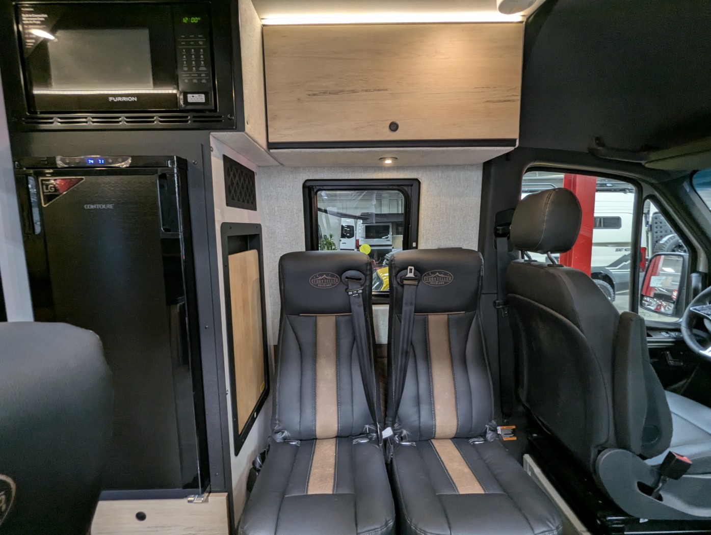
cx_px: 356
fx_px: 329
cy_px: 268
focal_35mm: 16
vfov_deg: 78.2
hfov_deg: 94.4
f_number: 2.2
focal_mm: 2.35
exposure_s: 1/25
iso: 106
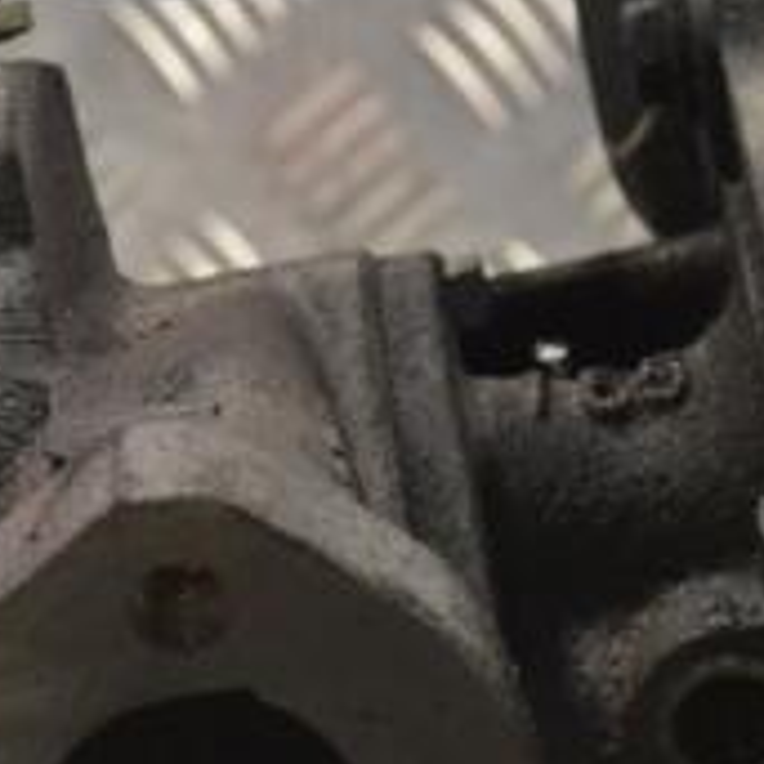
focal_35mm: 161
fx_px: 4020
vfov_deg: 10.9
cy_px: 416
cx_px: 554
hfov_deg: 10.8
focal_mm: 36
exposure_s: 1/250
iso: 3200
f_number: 9
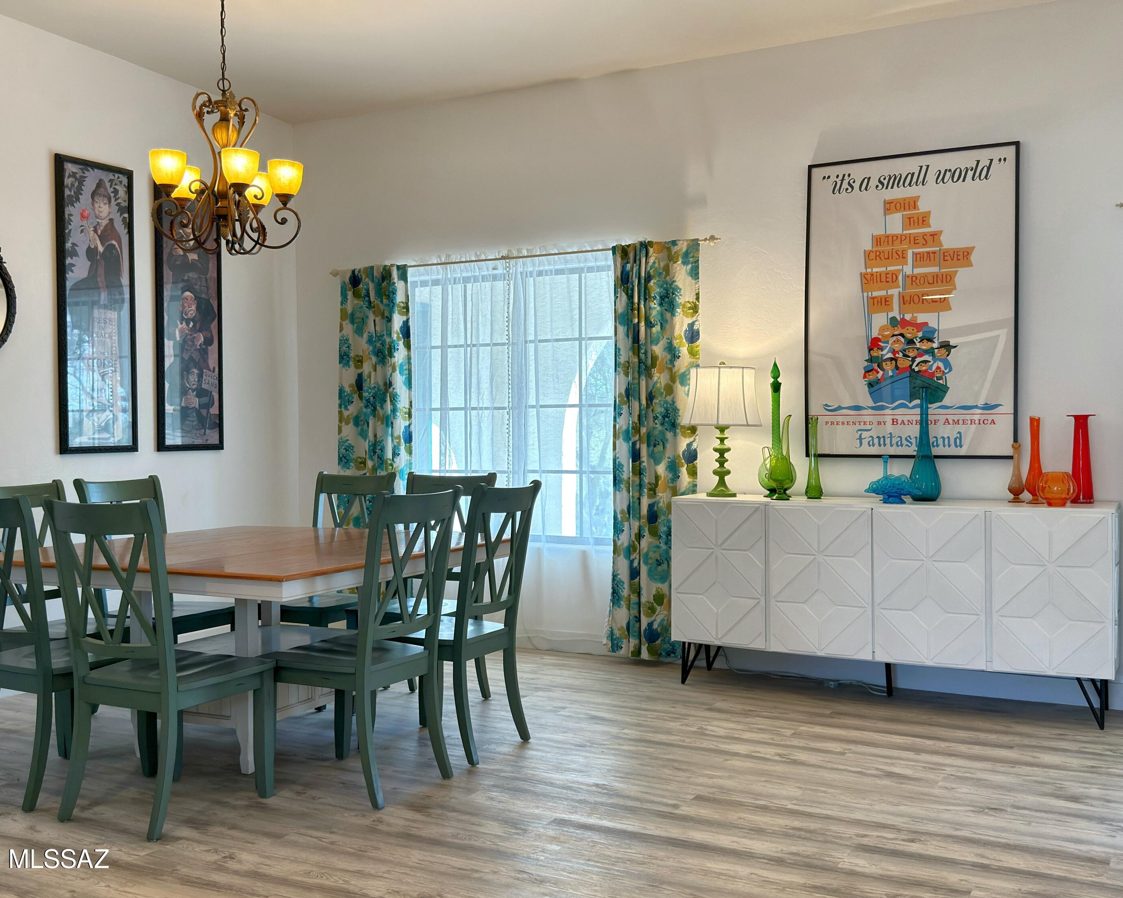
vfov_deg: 40.1
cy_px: 445
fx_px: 1230
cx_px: 531
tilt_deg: -0.1
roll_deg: +0.3
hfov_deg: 49.1
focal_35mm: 37
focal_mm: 6.76
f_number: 1.78
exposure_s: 1/191
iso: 125
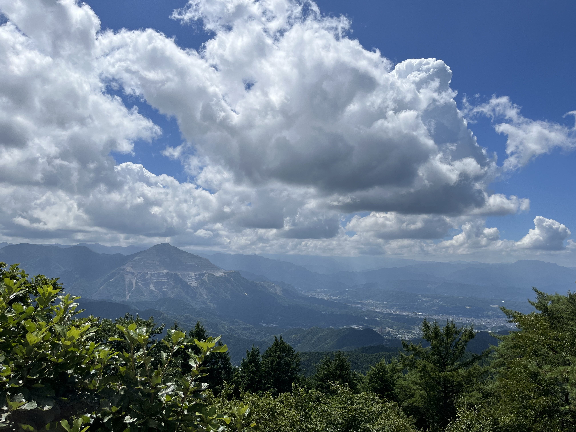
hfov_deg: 67.3
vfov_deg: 53.1
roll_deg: -1.3
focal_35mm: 26
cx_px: 288
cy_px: 216
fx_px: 433
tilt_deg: +6.5
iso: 50
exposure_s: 1/9091
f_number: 1.6
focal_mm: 5.1
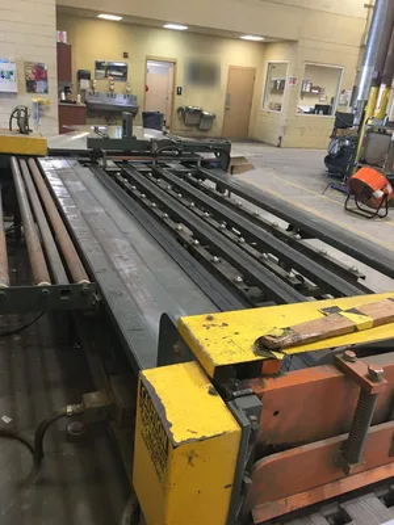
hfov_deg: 48.2
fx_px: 440
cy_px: 262
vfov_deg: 61.7
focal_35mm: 29
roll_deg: -4.7
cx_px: 197
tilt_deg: -22.0
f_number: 2.2
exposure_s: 1/30
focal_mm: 4.15
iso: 100
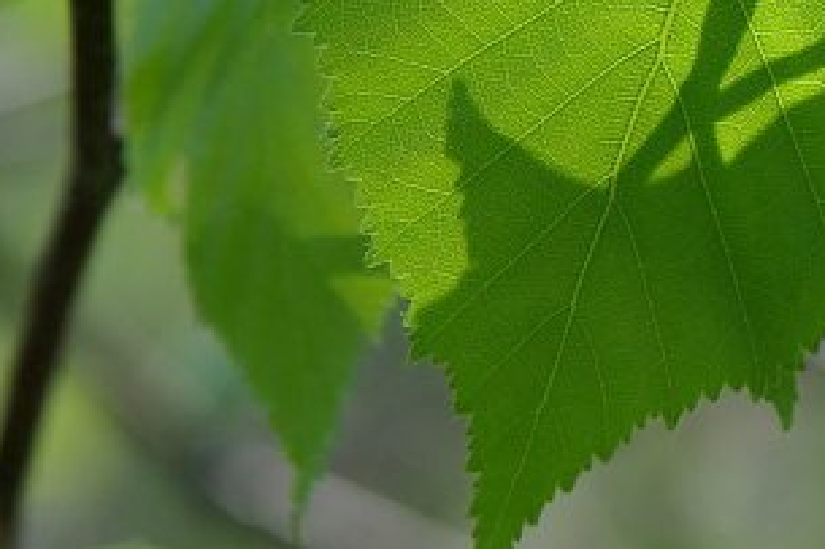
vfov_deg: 4.6
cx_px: 1050
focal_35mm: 295
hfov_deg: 6.9
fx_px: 6764
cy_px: 157
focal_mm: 75
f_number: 6.3
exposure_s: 1/320
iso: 200
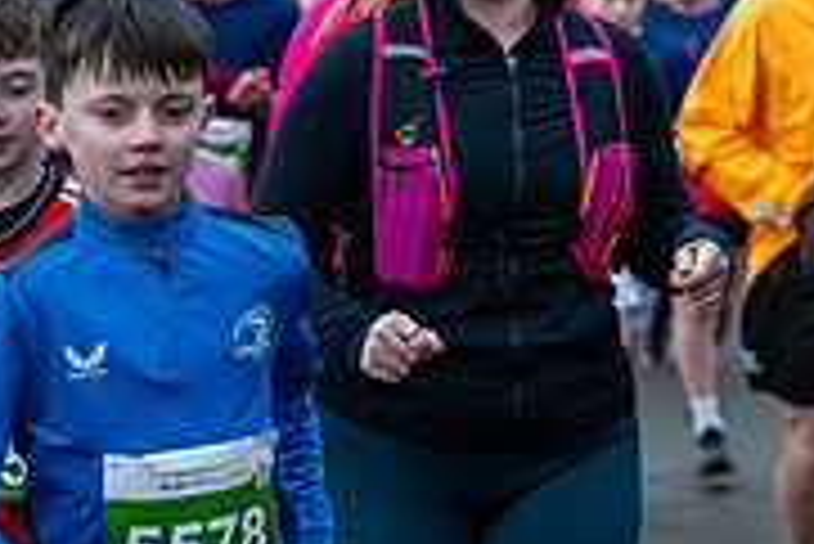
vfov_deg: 6.1
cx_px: 1268
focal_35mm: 224
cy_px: 281
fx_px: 5069
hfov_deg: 8.9
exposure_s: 1/1250
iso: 360
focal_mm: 70
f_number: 2.8
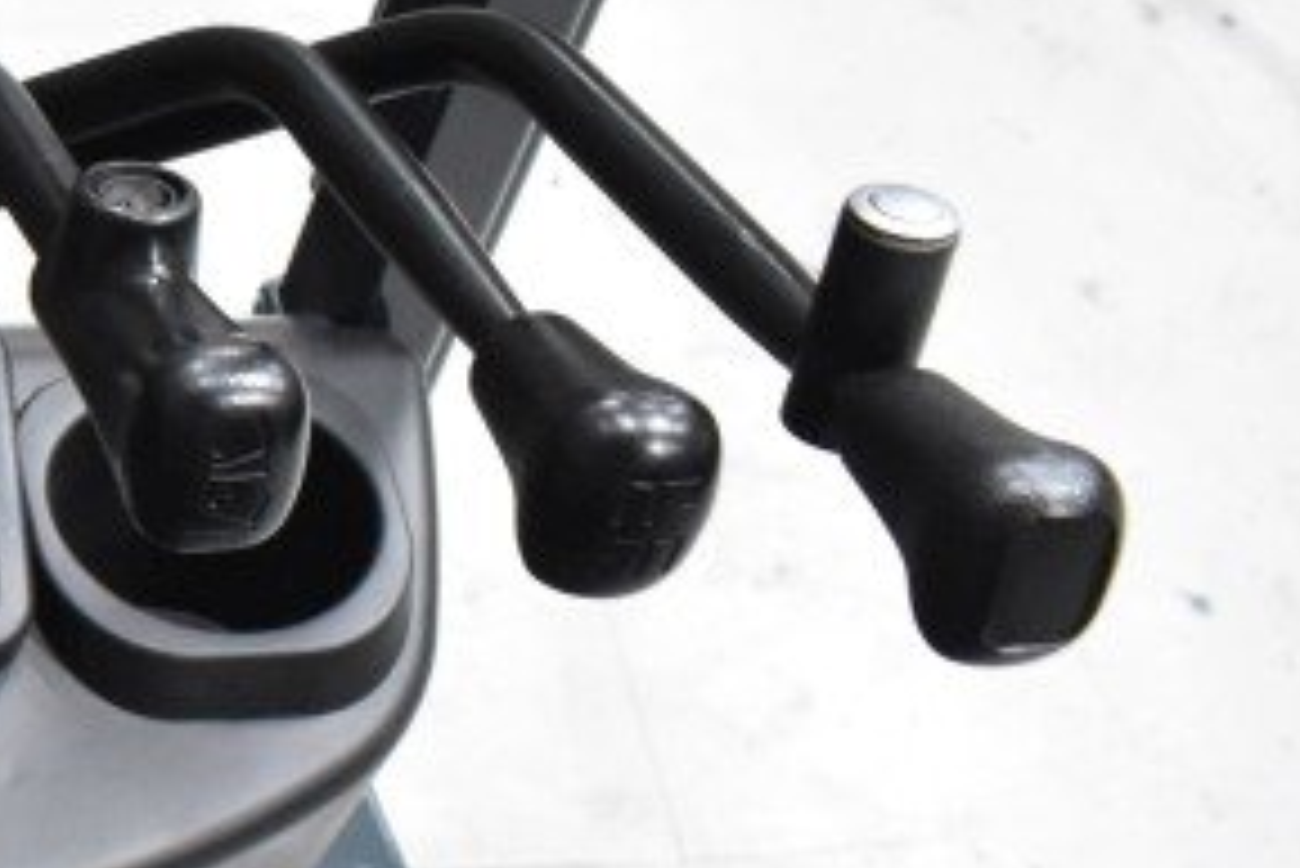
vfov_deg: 12.1
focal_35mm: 112
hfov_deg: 15.1
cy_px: 837
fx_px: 4046
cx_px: -1219
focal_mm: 18
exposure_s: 1/25
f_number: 5
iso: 1600
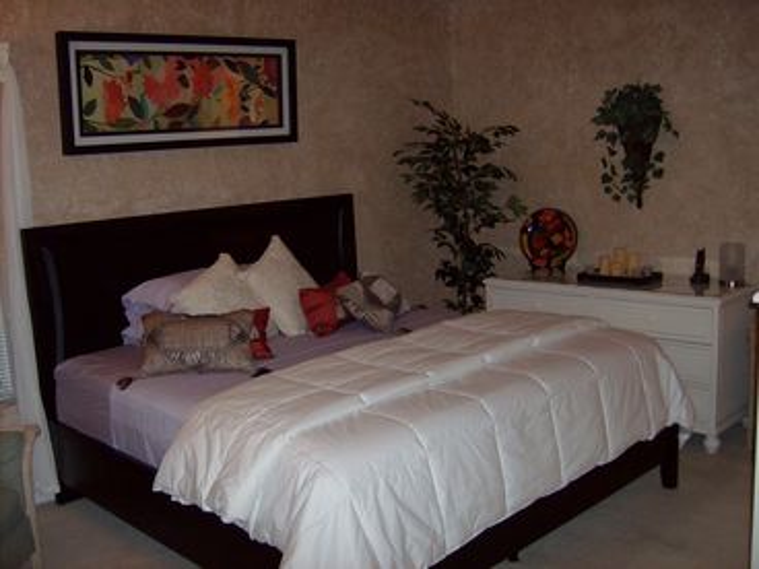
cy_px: 284
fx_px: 789
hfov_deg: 51.4
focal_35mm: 36
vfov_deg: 39.7
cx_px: 380
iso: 200
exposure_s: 1/60
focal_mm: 6
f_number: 2.8
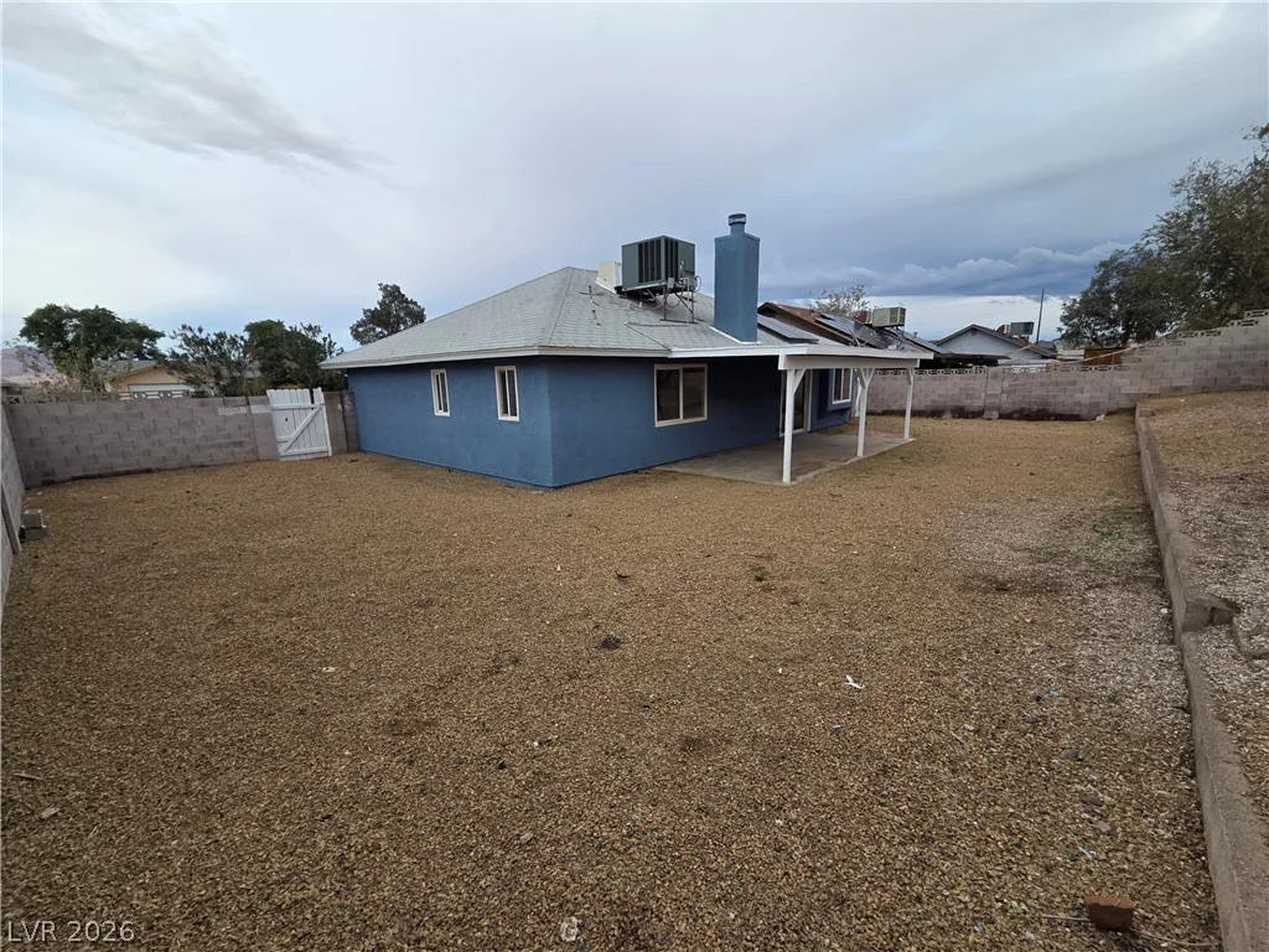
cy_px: 476
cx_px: 634
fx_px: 477
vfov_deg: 89.9
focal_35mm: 13
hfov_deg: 106.2
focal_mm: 2.2
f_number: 2.2
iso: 50
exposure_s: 1/771
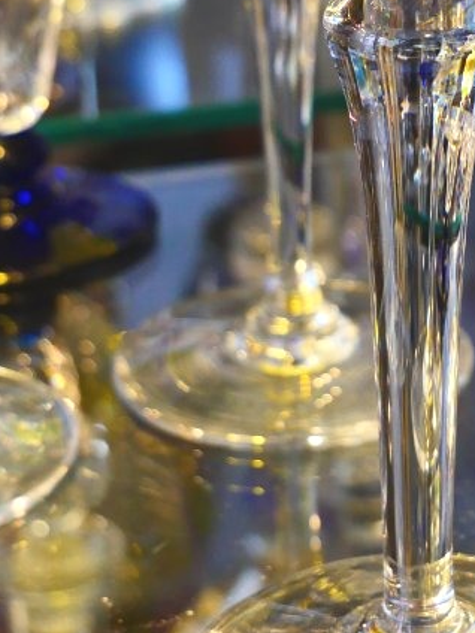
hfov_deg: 14.4
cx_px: 429
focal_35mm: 102
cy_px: 84
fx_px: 1866
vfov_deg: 19.0
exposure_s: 1/60
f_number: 3.9
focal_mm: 18
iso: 800
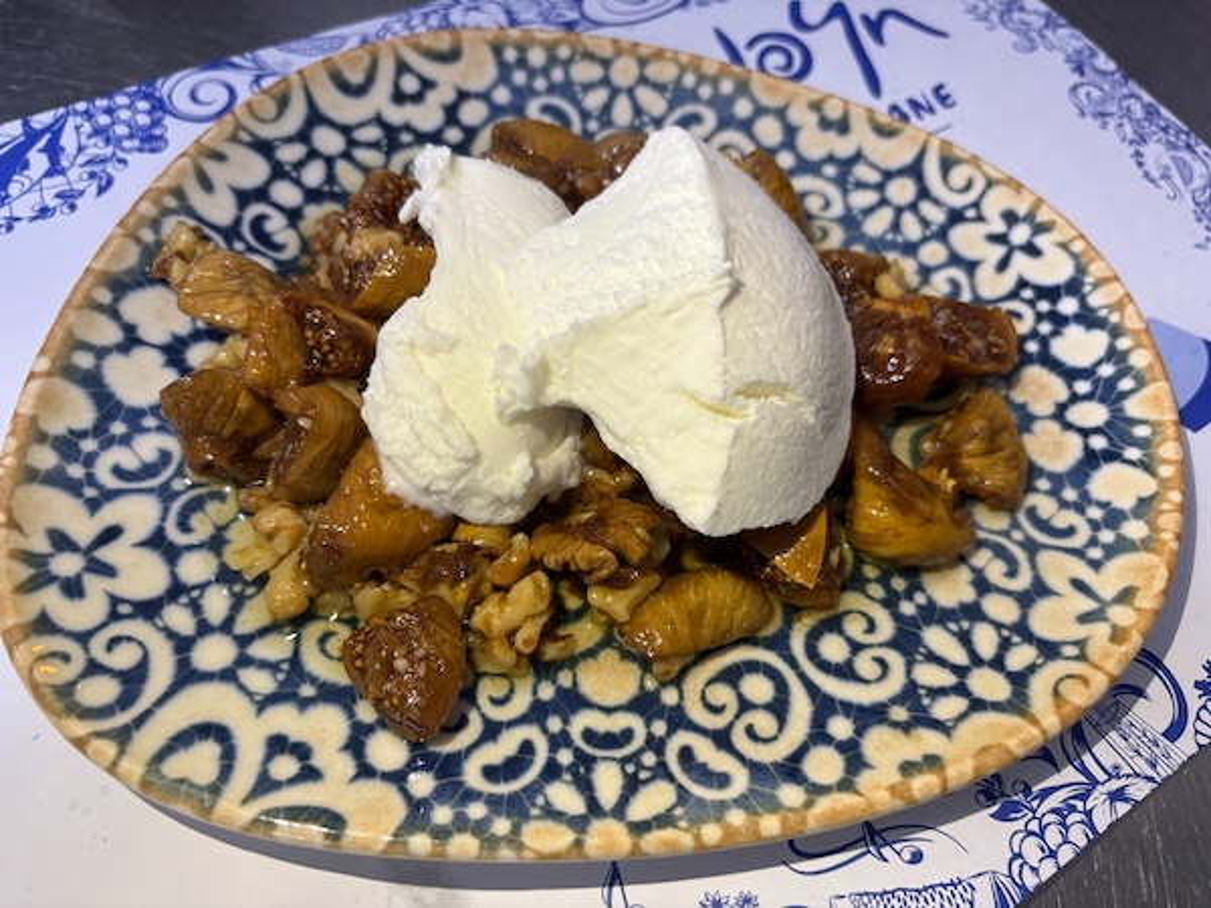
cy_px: 454
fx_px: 910
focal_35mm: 26
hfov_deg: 67.3
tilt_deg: -60.5
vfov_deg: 53.1
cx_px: 606
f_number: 1.6
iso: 160
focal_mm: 5.96
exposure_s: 1/50
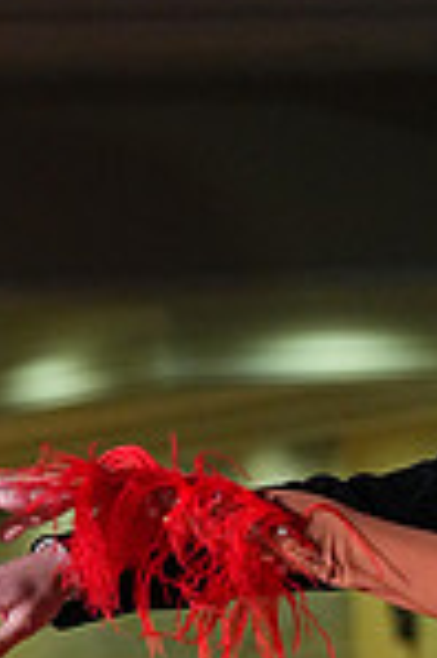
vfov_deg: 4.1
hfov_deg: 2.7
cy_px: 932
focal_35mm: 503
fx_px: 9179
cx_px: 841
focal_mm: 129
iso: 6400
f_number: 5
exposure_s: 1/400
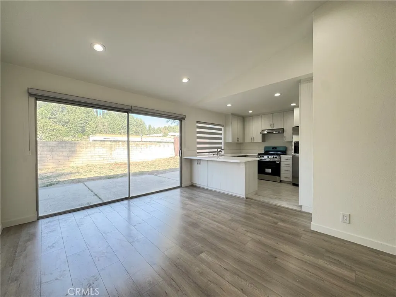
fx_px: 160
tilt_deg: -1.1
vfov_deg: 85.7
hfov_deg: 102.1
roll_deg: -0.3
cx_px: 198
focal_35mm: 14
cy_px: 148
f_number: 2.2
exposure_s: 1/120
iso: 80
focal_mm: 2.22
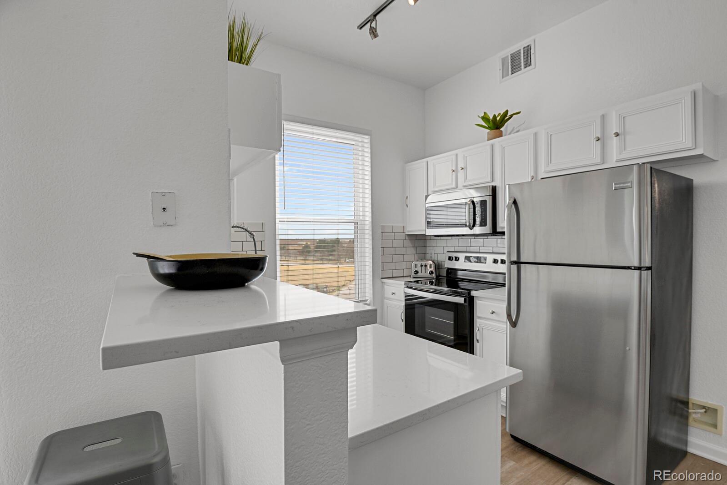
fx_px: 343
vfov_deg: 70.4
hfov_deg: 93.3
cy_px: 242
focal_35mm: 17
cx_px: 364
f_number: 8
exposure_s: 1/4
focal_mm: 17
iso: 250
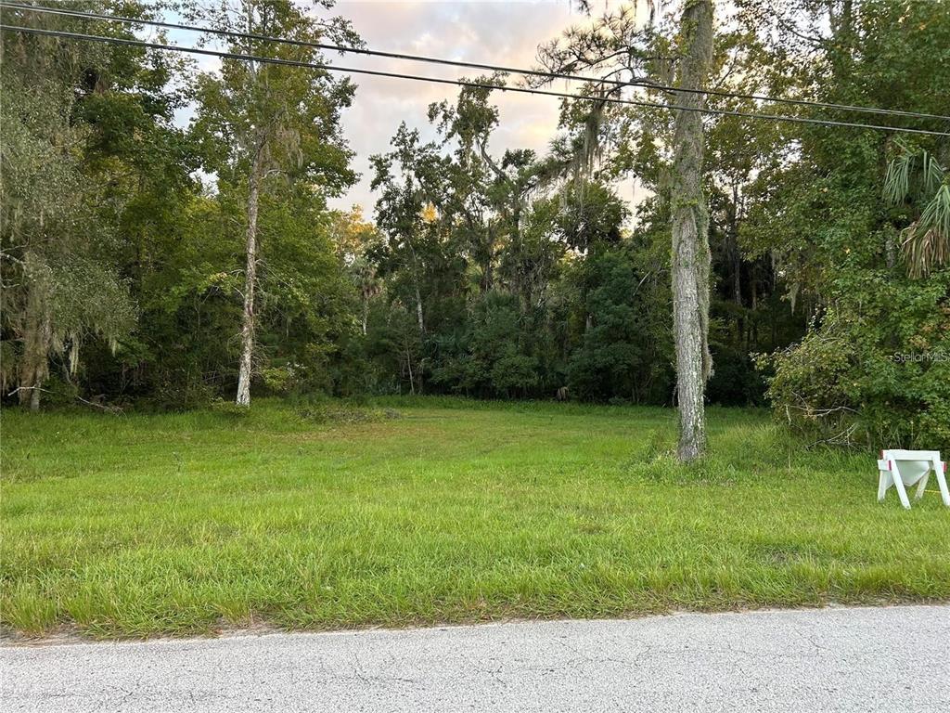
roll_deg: -1.4
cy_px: 356
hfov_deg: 67.3
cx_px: 475
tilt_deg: +0.7
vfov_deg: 53.1
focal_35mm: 26
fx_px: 714
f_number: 1.5
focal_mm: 5.7
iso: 80
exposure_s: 1/121
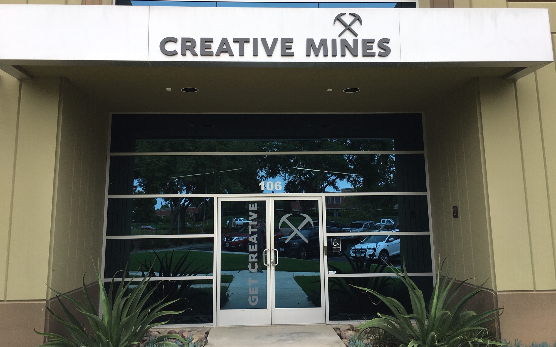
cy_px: 149
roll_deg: +0.0
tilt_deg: +10.2
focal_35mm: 31
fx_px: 470
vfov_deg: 40.5
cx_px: 277
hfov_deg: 61.2
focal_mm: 4.15
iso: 25
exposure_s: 1/439
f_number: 2.2
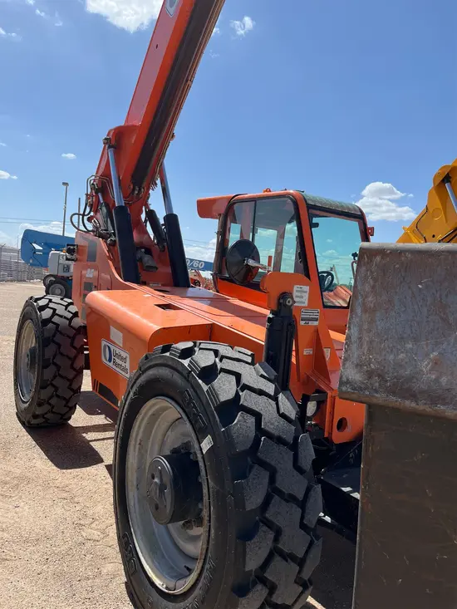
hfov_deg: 53.1
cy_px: 304
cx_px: 228
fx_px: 458
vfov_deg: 67.3
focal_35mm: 26
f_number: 1.6
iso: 50
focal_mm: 5.1
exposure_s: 1/3311
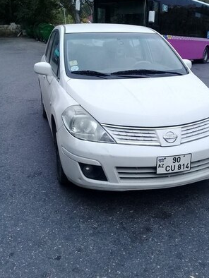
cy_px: 138
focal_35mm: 39
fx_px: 314
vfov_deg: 47.8
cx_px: 125
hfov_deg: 36.7
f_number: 2.2
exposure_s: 1/286
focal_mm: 3.3
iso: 64
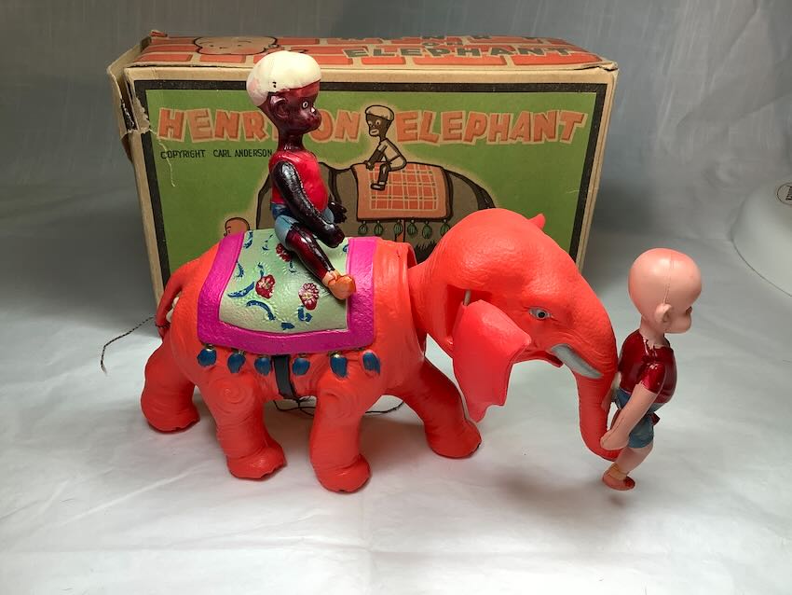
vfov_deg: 45.5
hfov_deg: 58.3
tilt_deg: -30.8
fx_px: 709
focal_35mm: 31
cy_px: 298
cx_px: 396
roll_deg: -1.8
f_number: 2.4
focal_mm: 3.3
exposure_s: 1/120
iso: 40
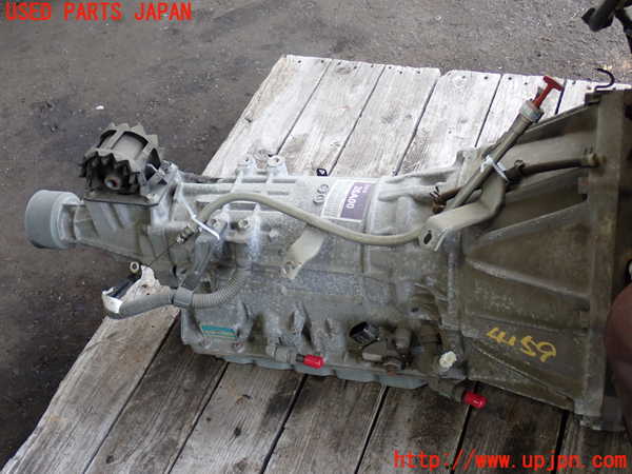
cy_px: 237
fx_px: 858
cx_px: 316
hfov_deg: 40.4
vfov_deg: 30.9
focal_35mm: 47
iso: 200
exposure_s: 1/60
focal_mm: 8.4
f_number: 3.1
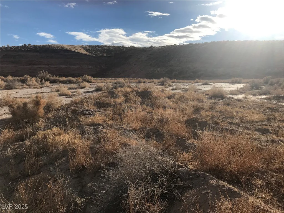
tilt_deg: -8.7
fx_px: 230
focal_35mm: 28
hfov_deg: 63.4
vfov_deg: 49.7
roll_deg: -0.6
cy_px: 106
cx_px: 142
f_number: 1.8
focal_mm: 3.99
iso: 20
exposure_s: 1/4367
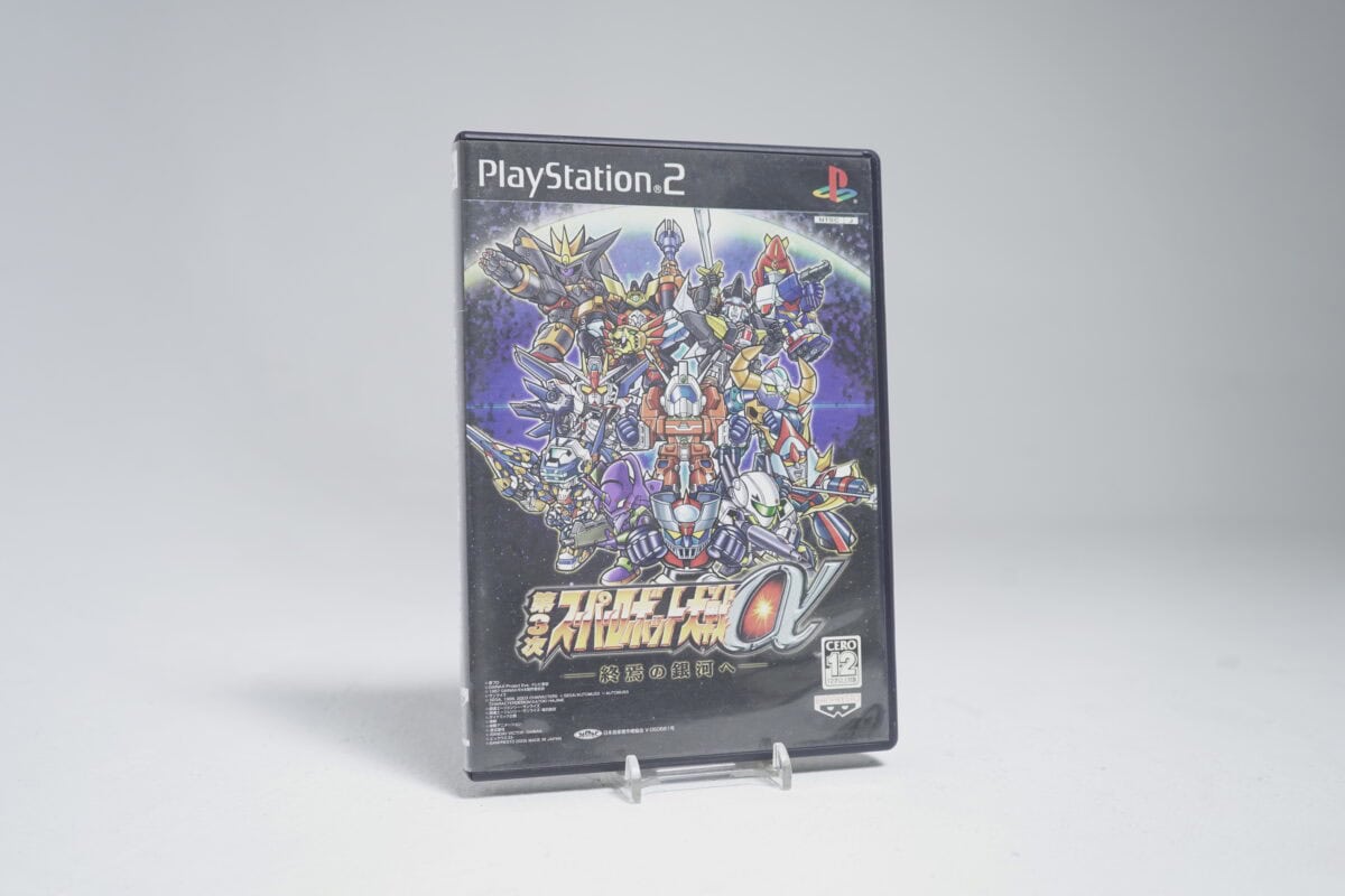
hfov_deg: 53.1
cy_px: 448
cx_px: 672
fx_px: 1345
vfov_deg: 36.9
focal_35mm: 36
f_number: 5.6
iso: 640
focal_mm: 36
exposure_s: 1/25
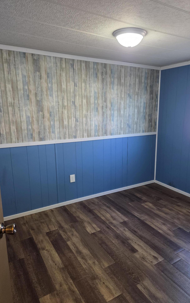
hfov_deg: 49.0
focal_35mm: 25
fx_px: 207
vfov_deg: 72.5
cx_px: 112
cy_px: 155
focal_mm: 5.4
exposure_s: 1/120
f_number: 1.8
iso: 320
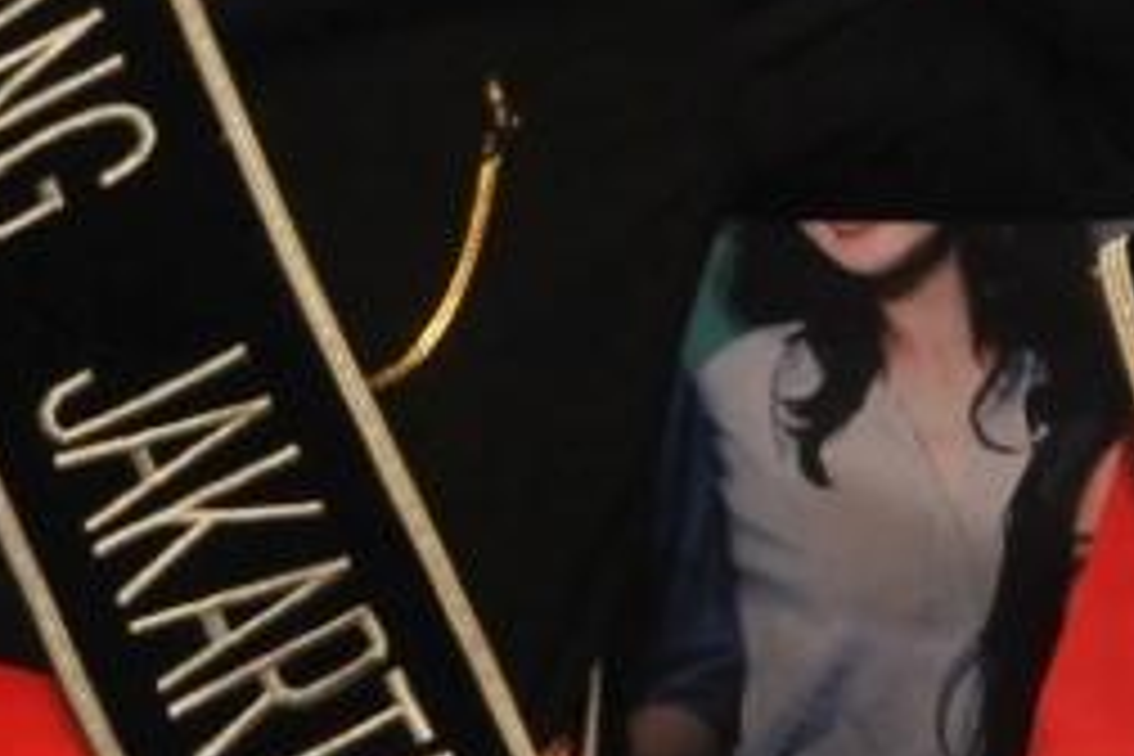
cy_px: 54
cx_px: 837
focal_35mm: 118
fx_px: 3717
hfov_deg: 17.3
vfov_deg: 11.5
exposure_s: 1/80
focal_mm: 20
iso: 1250
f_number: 4
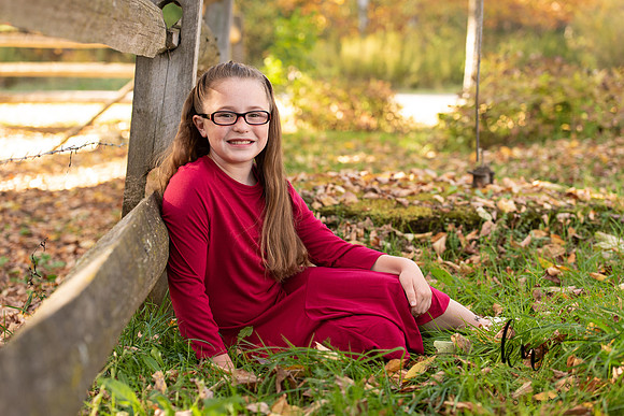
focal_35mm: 70
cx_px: 312
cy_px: 208
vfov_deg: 19.5
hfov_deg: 28.8
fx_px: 1214
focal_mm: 70
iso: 400
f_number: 3.5
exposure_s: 1/200
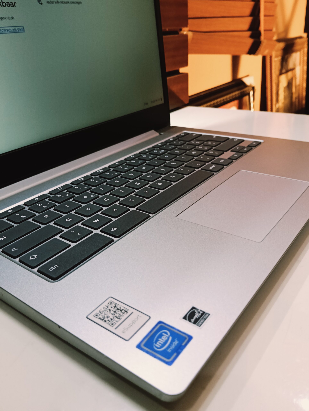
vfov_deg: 65.2
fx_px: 321
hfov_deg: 51.5
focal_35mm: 27
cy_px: 206
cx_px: 154
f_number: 1.8
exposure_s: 1/33.3
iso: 250
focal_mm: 3.98
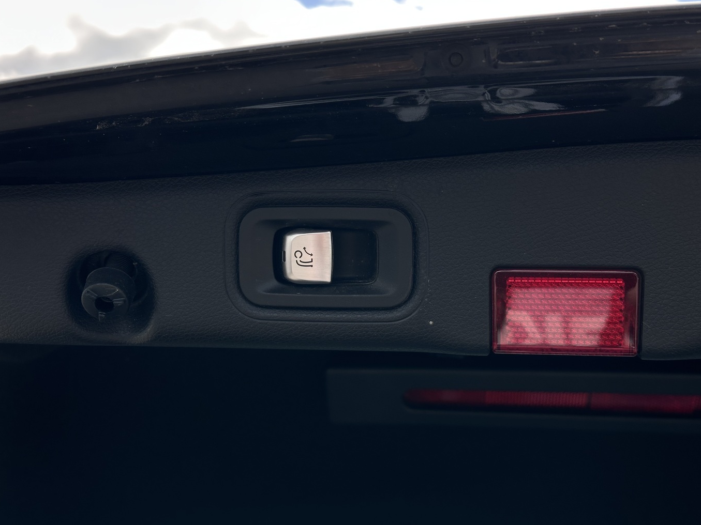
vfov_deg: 28.6
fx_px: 1033
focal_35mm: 51
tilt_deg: +6.7
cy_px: 256
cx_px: 367
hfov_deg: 37.5
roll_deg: -0.4
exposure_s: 1/756
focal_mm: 6.86
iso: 64
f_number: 1.78
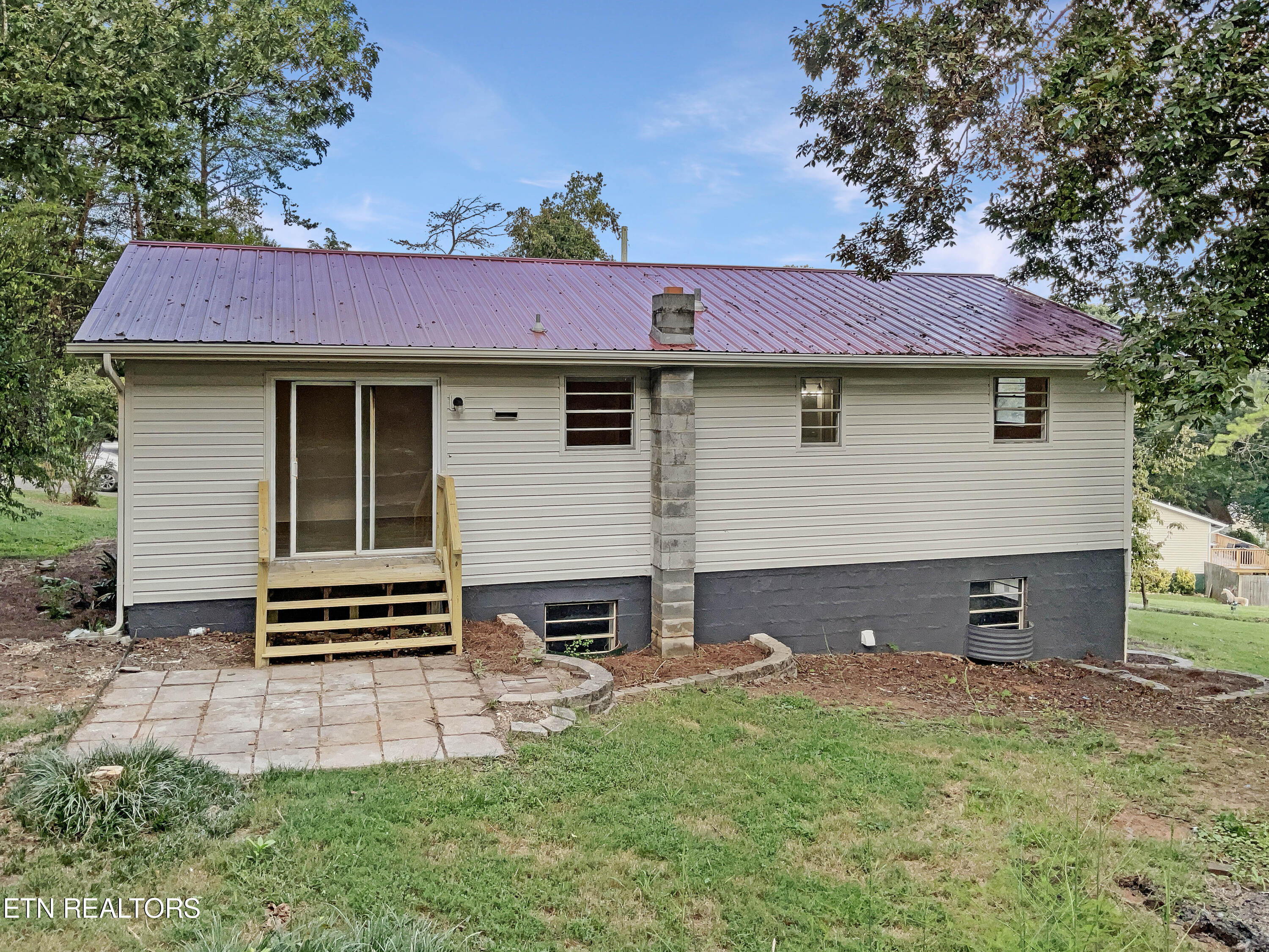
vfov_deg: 48.2
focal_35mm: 29
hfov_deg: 61.7
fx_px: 1063
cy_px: 476
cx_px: 634
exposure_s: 1/299
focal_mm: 3
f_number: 1.8
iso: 16
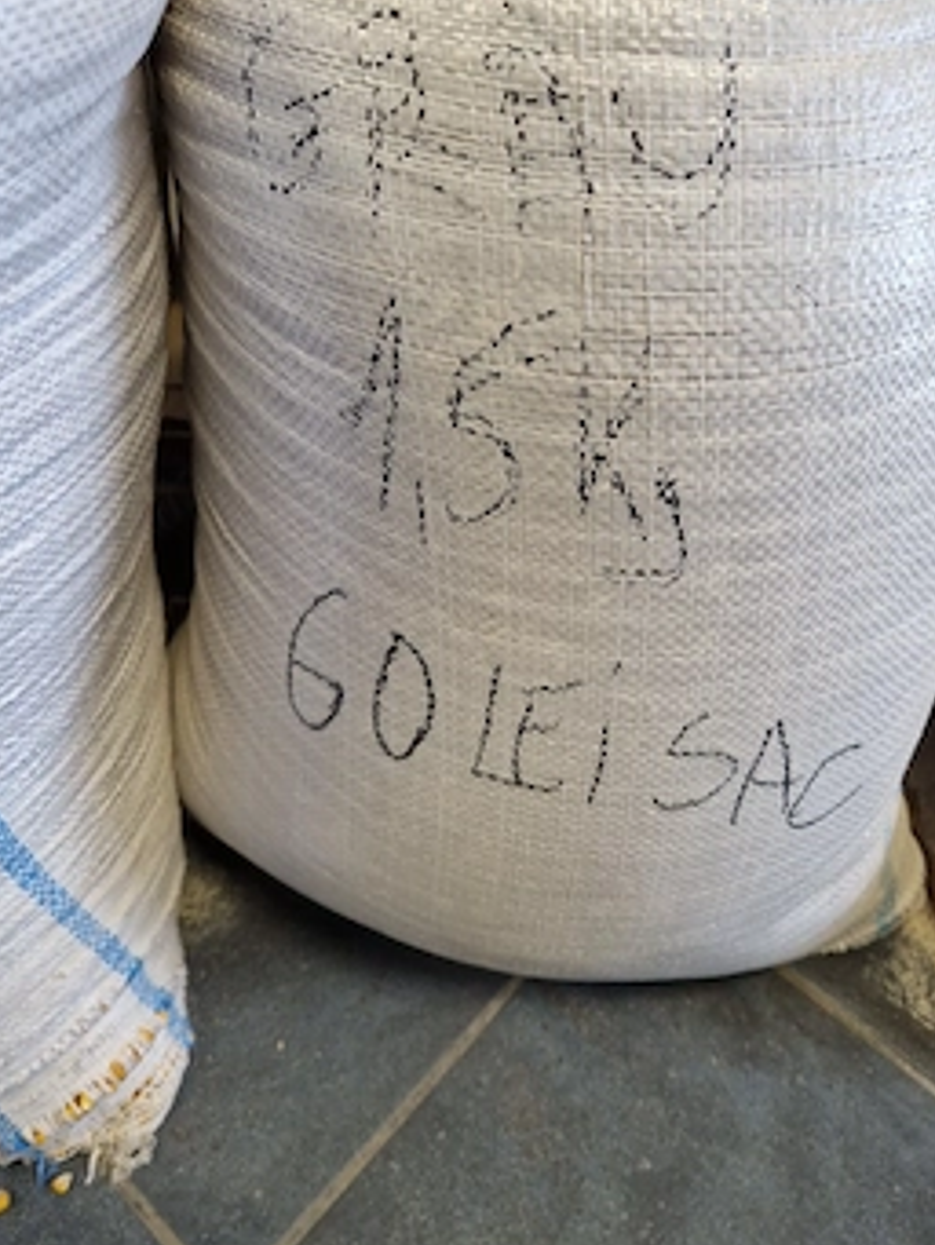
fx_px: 972
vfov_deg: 65.1
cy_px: 544
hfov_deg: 51.2
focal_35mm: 27
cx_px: 533
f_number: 1.8
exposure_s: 1/182
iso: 50
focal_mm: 5.4
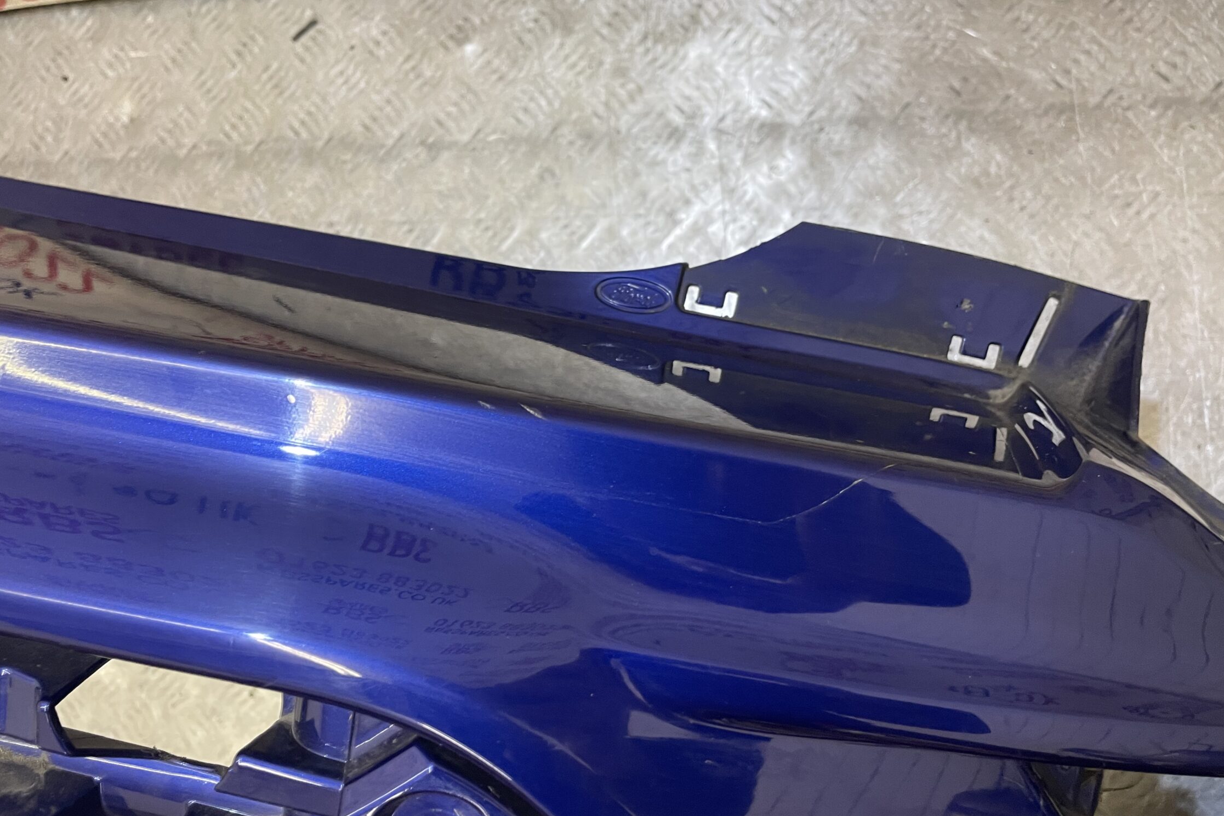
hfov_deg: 60.2
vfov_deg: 42.3
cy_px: 421
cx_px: 578
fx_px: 1054
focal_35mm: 31
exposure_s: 1/50
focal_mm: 4.2
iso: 125
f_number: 1.6
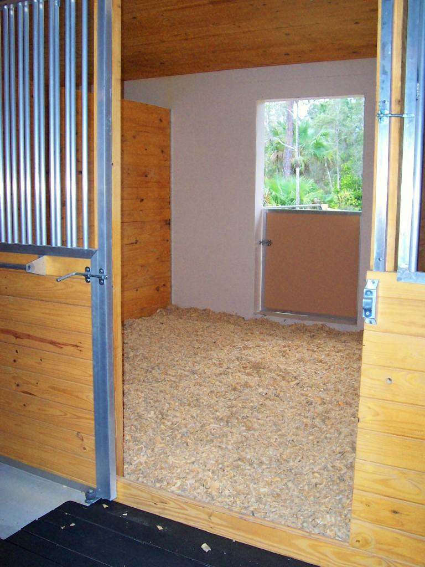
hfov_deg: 38.7
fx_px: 606
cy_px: 284
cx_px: 212
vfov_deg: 50.1
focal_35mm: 37
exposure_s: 1/60
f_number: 2.8
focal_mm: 5.6
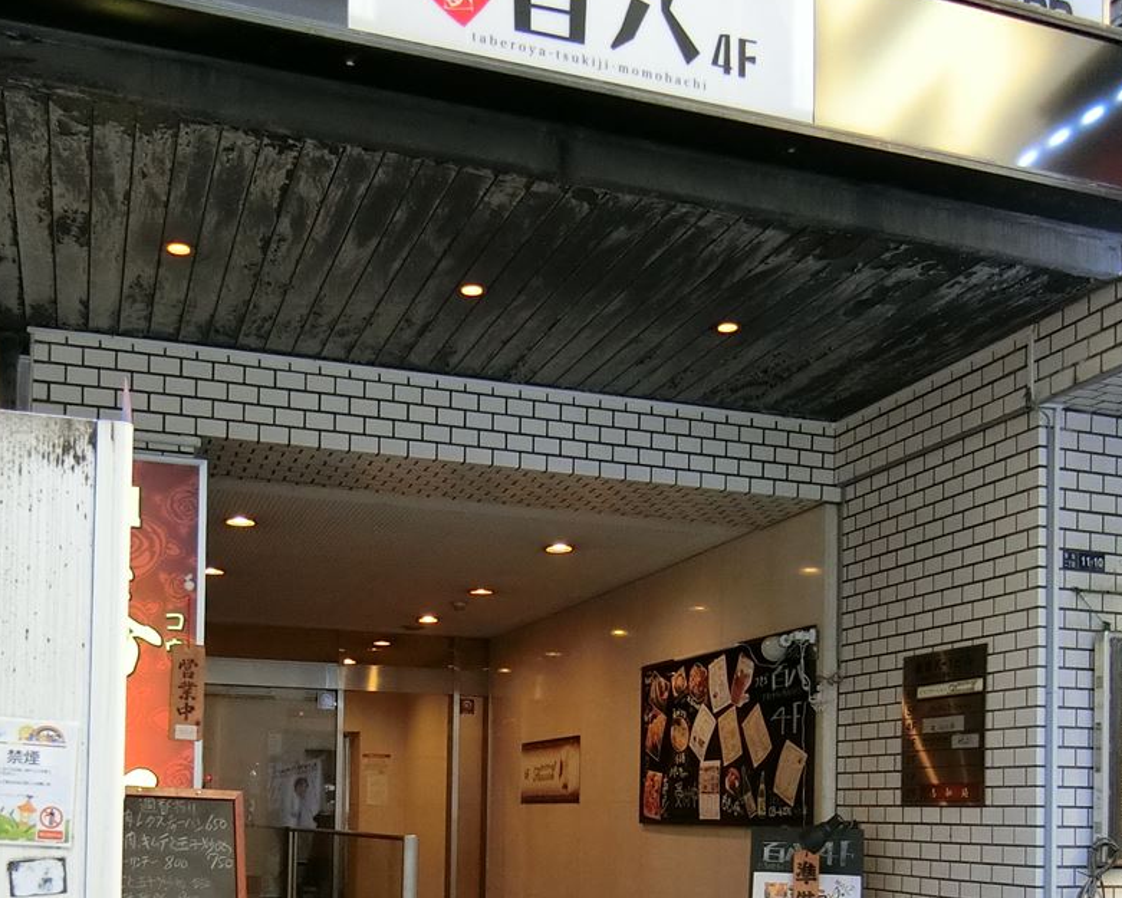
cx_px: 465
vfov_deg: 36.8
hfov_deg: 47.7
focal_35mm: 38
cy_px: 797
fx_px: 1262
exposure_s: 1/125
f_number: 2.7
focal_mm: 4.06
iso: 400
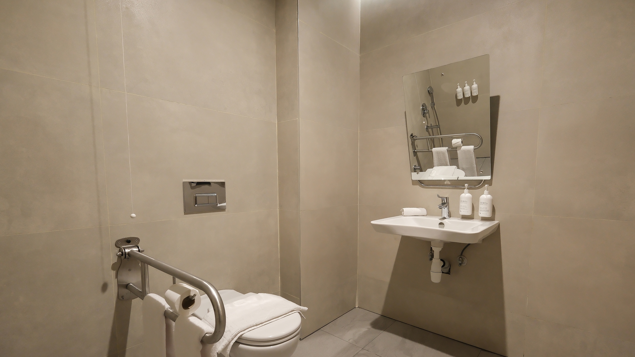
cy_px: 212
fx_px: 269
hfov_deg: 99.4
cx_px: 323
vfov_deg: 66.5
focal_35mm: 16
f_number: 5
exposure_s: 1/15
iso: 1250
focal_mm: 10
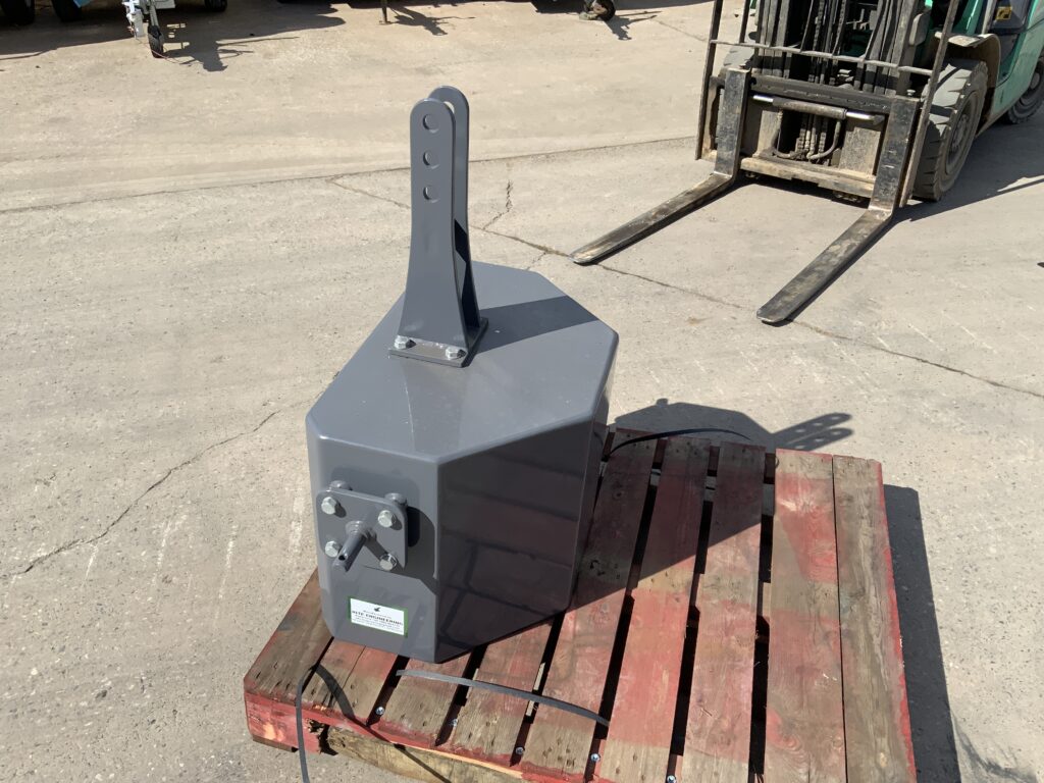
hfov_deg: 61.7
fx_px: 875
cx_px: 522
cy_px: 392
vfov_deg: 48.2
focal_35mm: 29
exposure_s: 1/1984
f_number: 1.8
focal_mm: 3
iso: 16
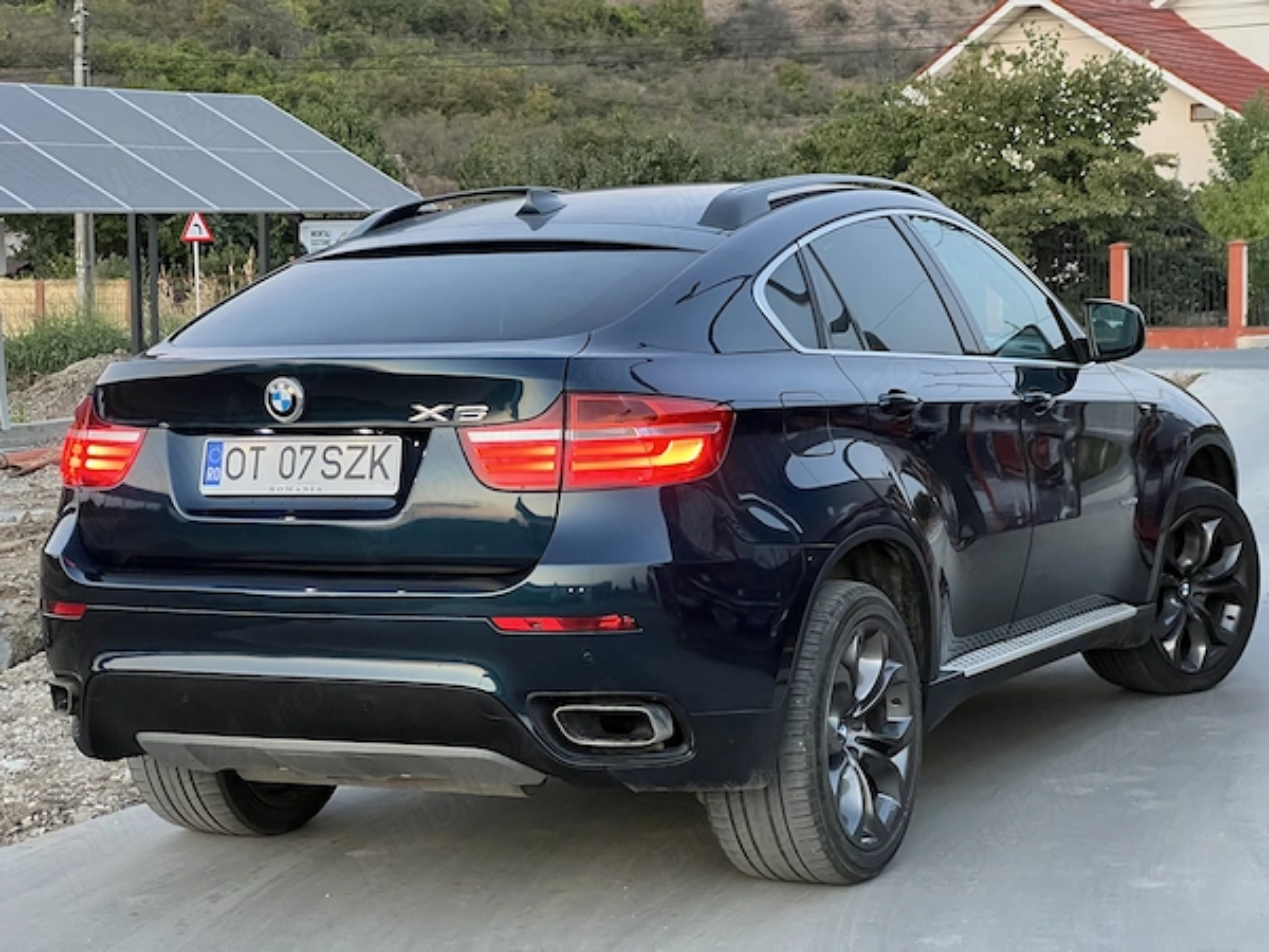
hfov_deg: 25.3
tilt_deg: -3.7
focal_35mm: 77
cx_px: 634
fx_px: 2823
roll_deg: +0.7
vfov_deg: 19.1
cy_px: 476
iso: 800
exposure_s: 1/50
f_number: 2.8
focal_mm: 9
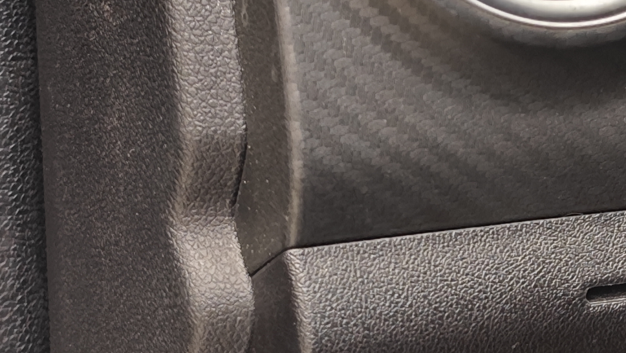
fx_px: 1760
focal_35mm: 106
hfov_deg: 19.7
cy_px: -10
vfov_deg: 11.3
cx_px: 583
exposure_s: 1/25
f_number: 1.9
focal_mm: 8.7
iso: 1250
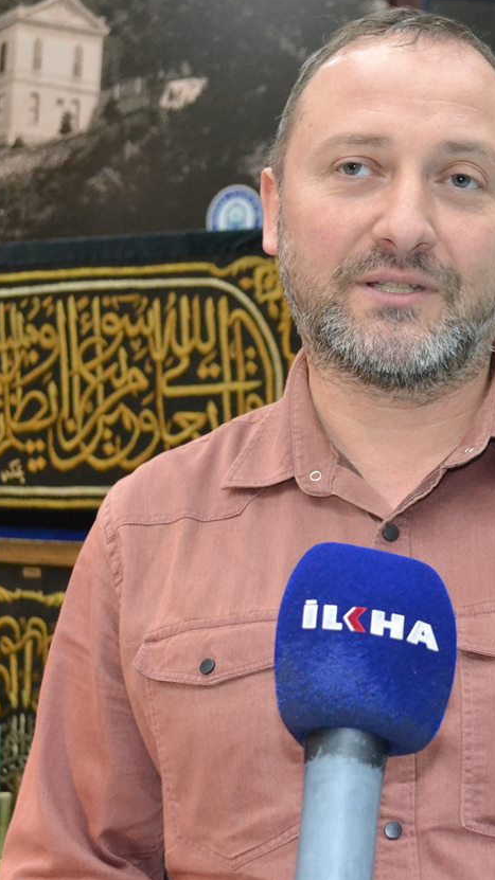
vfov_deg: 33.8
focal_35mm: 62
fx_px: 1448
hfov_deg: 19.3
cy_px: 452
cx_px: 375
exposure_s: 1/60
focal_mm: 24
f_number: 4
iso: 2800
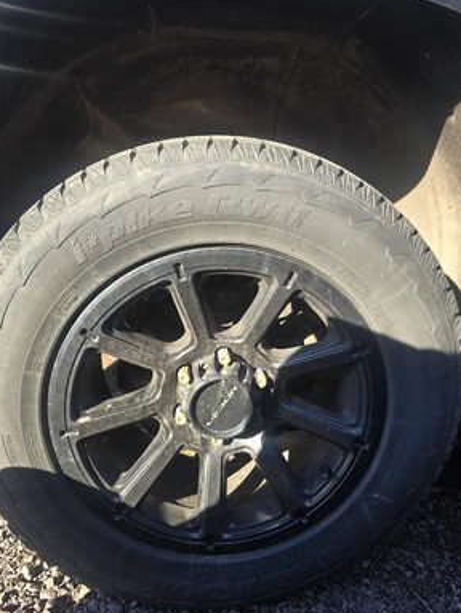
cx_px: 237
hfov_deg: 56.9
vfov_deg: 71.5
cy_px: 302
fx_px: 425
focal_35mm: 24
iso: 32
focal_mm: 6.3
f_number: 1.7
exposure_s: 1/180
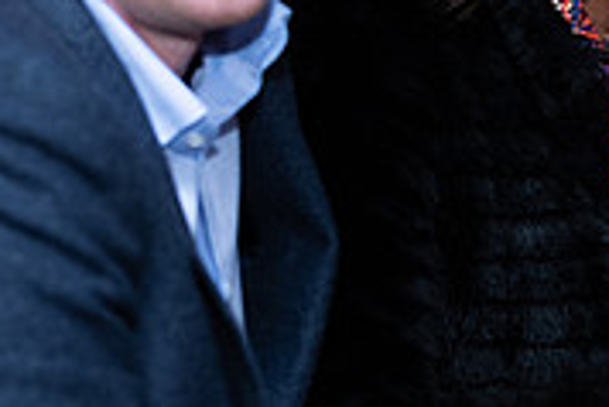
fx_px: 3640
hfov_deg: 9.6
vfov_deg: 6.4
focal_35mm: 215
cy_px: 15
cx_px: 387
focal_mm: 66
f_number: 3.5
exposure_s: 1/160
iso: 800
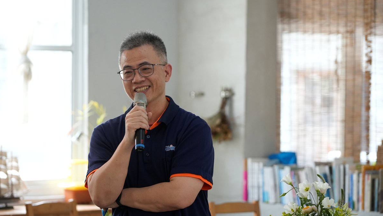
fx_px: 1554
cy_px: 111
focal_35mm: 153
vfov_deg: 7.9
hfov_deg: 14.1
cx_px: 190
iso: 1600
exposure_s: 1/320
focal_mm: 145
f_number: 4
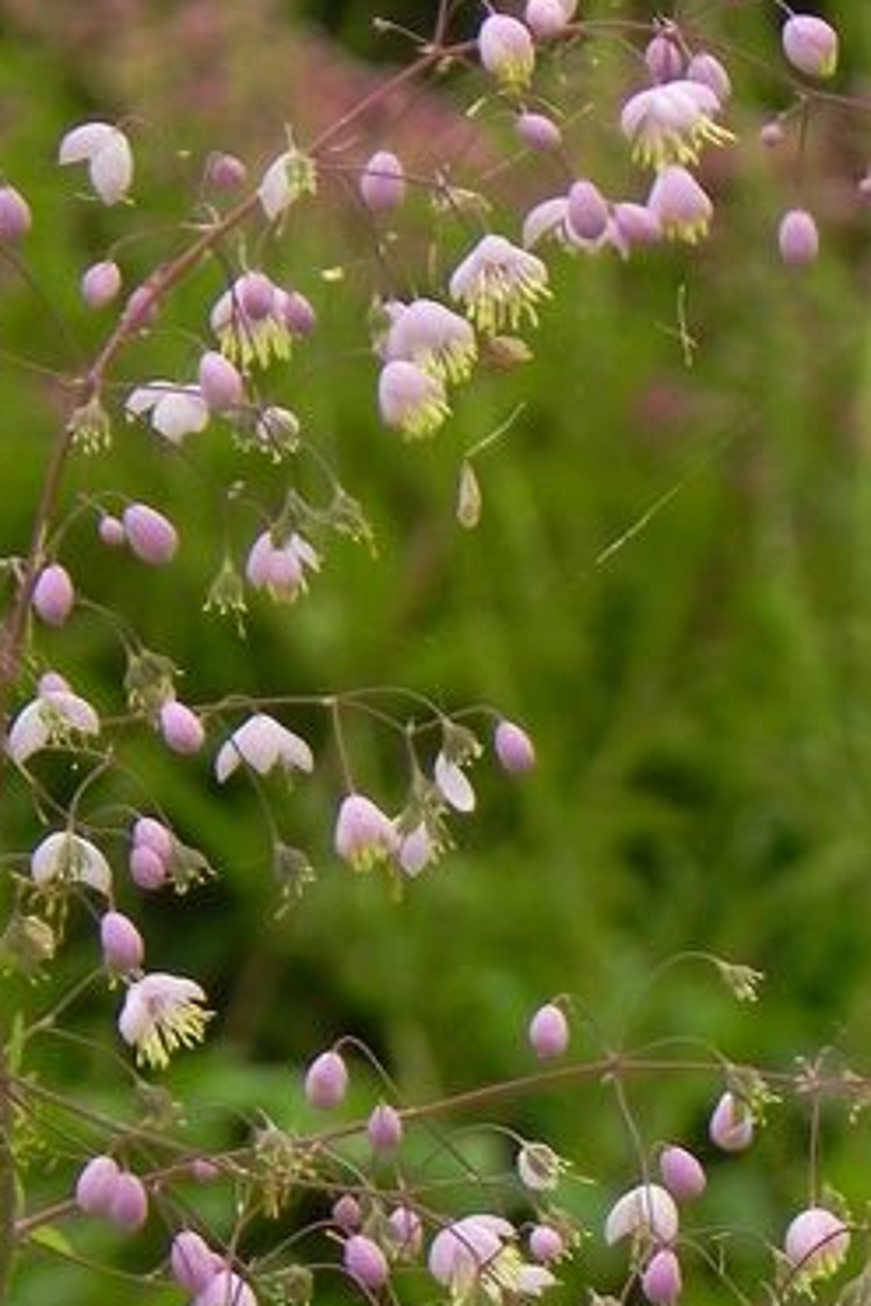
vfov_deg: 3.7
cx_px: 523
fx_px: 20031
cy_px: 1162
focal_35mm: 552
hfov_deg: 2.5
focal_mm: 44
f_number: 5
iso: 160
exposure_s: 1/200
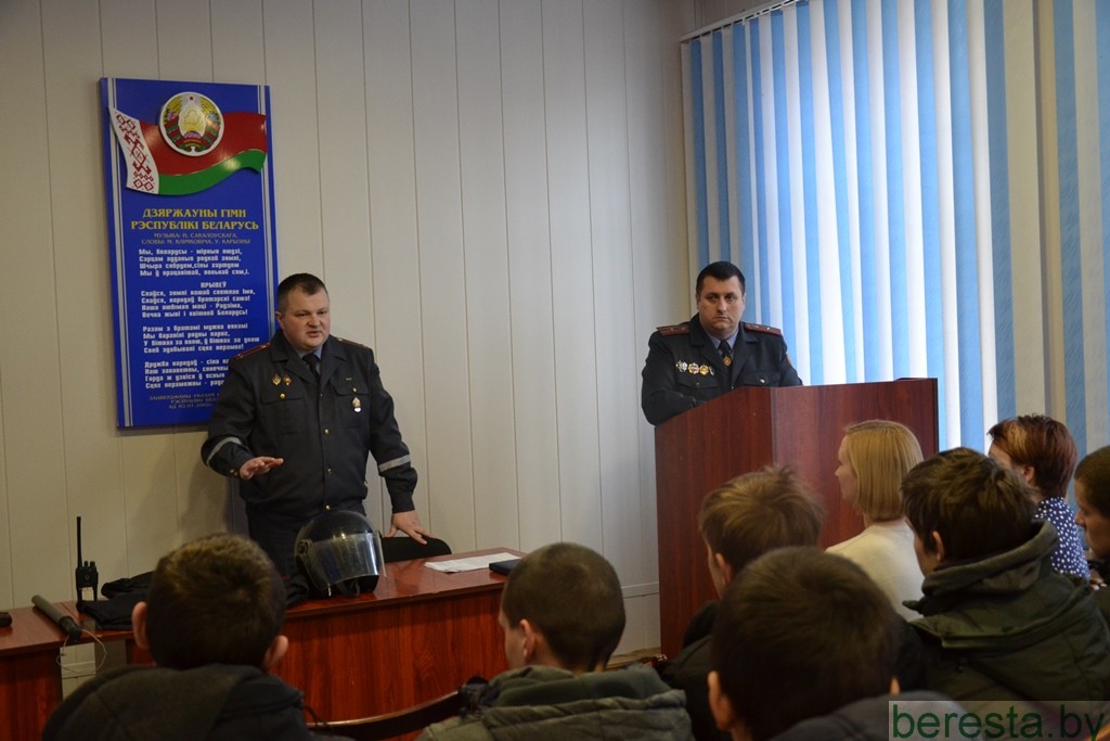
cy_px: 370
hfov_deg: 46.4
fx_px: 1295
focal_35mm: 42
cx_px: 555
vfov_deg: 31.9
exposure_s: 1/60
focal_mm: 28
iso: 1250
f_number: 4
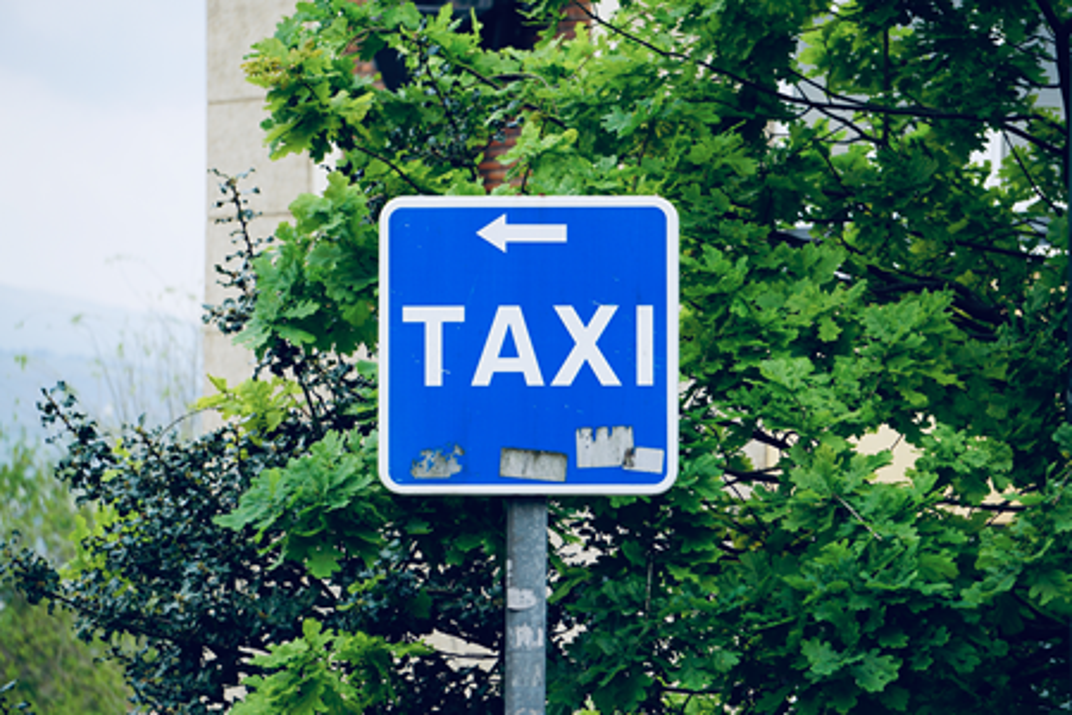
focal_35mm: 164
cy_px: 358
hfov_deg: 12.6
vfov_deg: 8.4
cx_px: 536
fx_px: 4868
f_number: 5.6
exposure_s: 1/200
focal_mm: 109
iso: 160
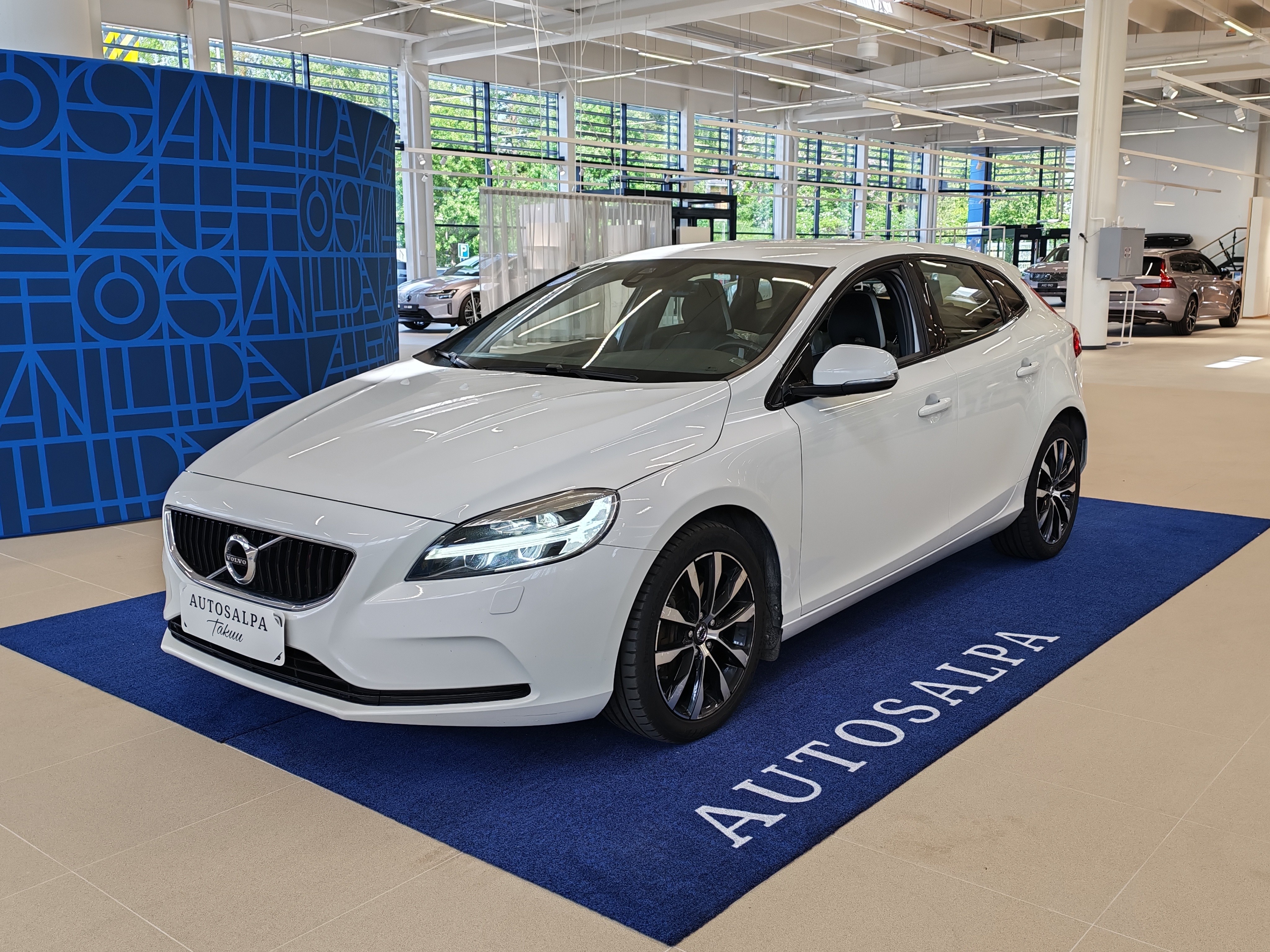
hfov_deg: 54.0
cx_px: 635
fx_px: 1247
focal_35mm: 34
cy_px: 476
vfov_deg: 41.8
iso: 100
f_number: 1.9
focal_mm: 6.12
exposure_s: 1/100
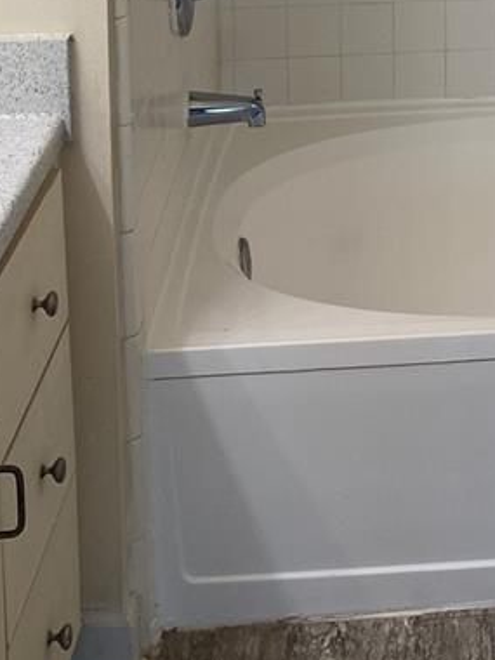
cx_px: 575
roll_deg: -0.8
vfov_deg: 21.4
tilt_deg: -5.0
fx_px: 1563
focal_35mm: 82
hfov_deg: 17.3
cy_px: -221
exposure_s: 1/120
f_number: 1.8
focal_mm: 4.25
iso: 32
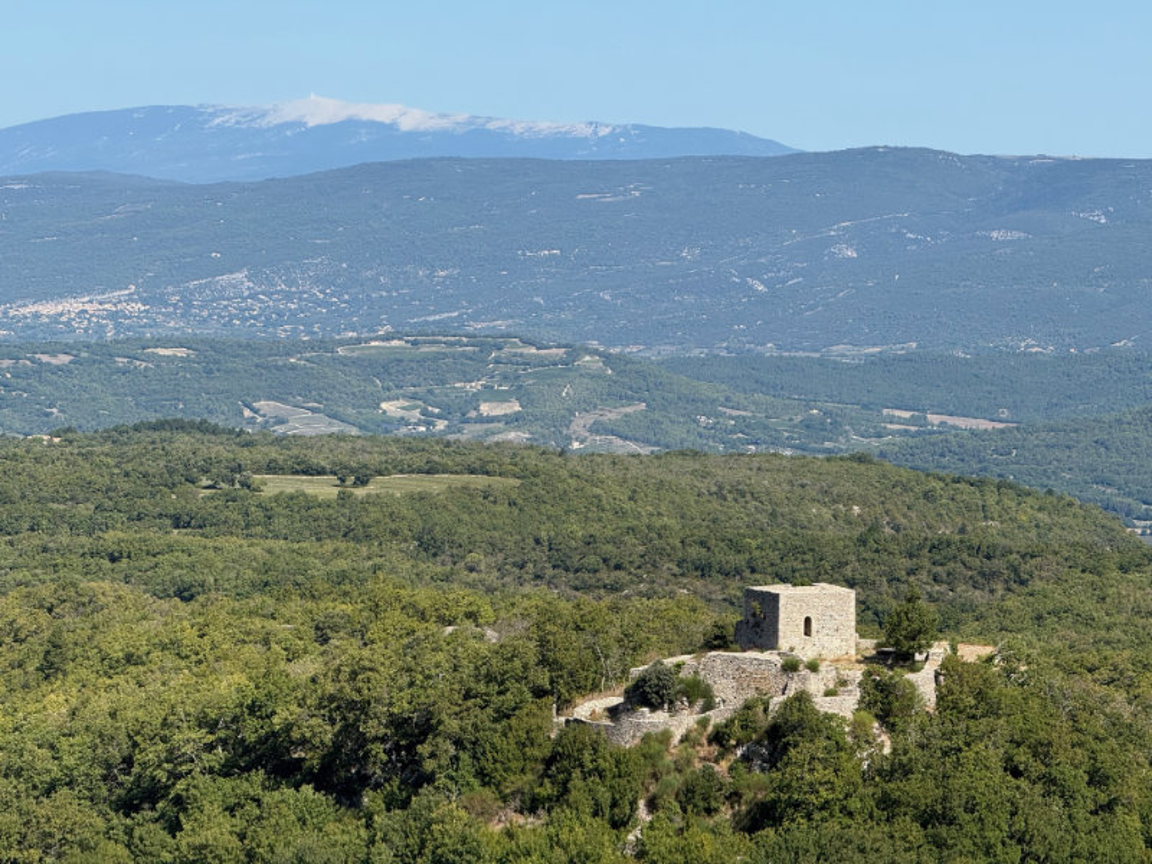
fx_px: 3994
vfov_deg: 12.3
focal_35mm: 120
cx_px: 576
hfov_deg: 16.4
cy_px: 432
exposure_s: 1/1546
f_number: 2.8
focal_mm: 15.7
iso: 50
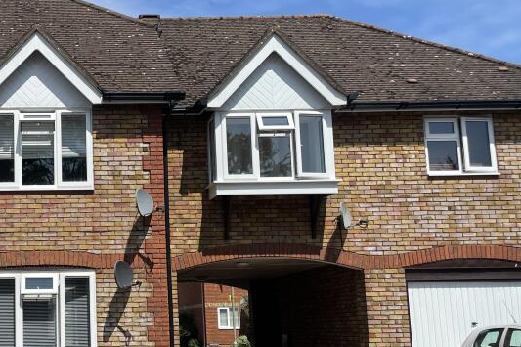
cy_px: 232
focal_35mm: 52
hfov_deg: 35.9
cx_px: 54
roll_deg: +0.8
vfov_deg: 25.8
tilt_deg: +6.6
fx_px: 752
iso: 32
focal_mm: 4.2
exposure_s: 1/4292
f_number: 1.6
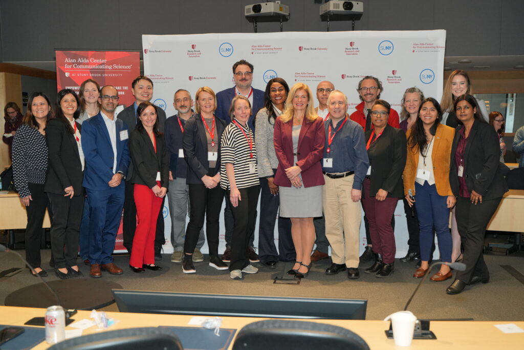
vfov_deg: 33.4
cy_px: 175
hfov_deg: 48.5
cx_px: 262
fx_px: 582
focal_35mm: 40
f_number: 3.5
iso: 1000
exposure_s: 1/125
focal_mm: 40
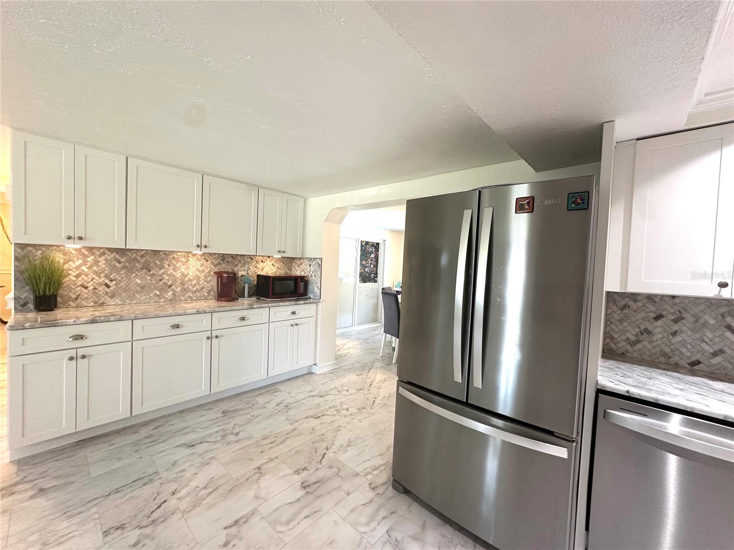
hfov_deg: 102.1
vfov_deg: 85.7
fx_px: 297
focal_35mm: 14
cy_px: 275
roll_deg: -2.3
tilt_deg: -2.1
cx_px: 367
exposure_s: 1/60
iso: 250
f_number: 2.2
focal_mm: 2.22
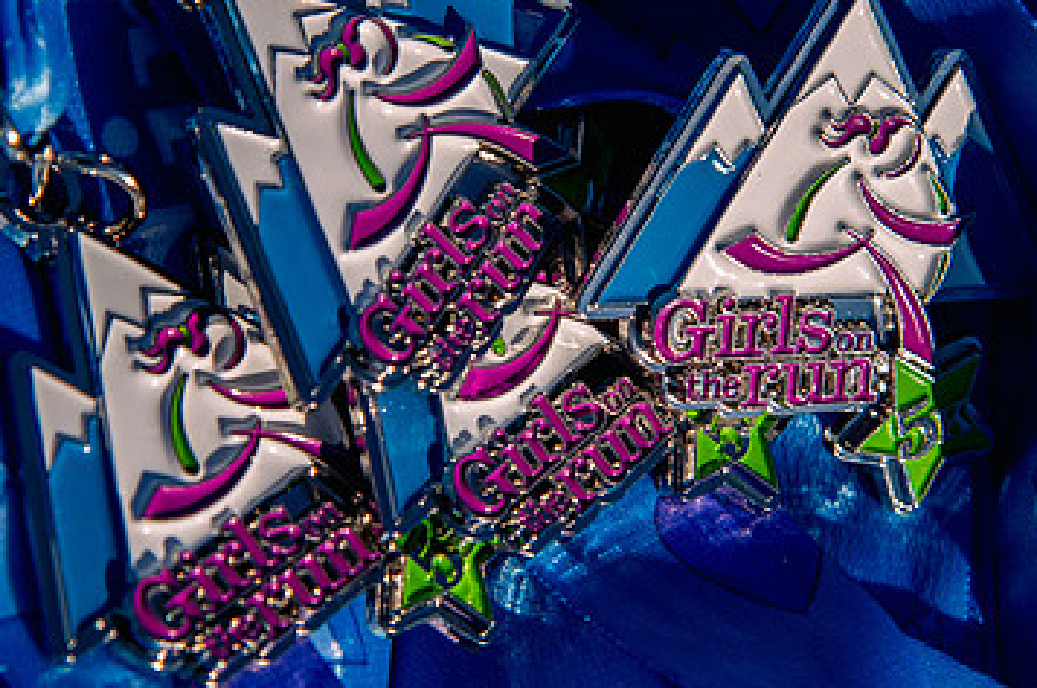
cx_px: 649
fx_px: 6645
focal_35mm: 231
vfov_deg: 5.9
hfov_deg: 8.9
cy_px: 321
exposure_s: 1/2500
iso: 800
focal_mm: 120
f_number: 10
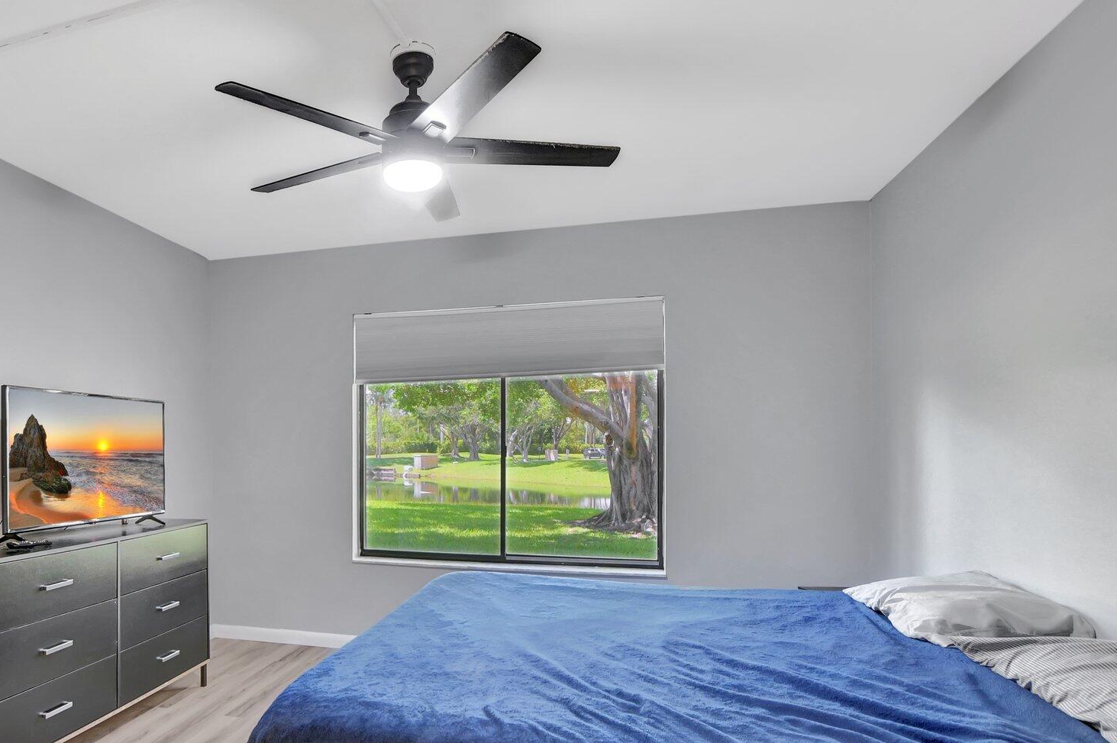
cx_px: 395
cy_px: 448
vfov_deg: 58.9
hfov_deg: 79.2
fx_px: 651
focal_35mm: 21
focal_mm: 10
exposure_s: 1/2.5
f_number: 8
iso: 1000
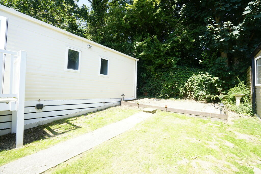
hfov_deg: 96.7
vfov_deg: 73.8
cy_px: 87
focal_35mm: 16
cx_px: 130
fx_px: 116
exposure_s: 1/60
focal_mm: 16
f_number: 11
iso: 400
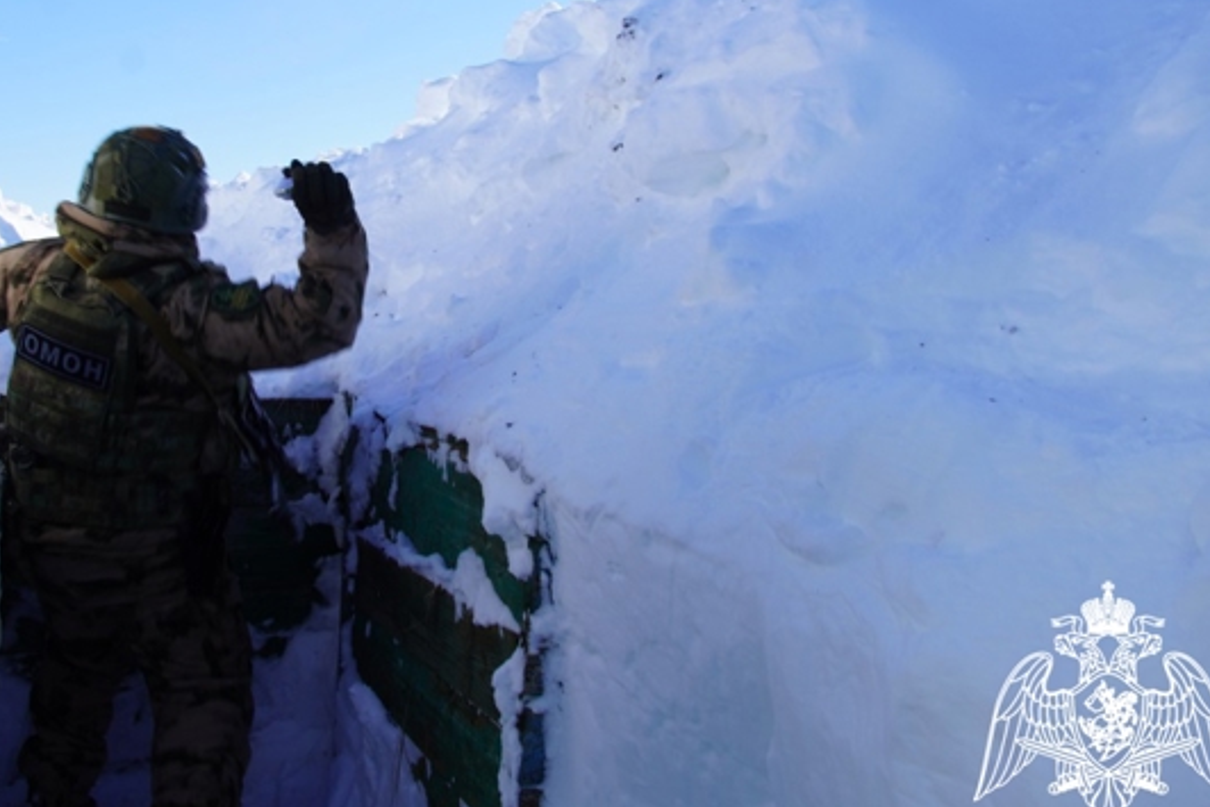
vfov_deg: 34.8
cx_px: 413
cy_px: 289
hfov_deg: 49.9
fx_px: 1277
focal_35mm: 38
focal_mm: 18
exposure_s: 1/160
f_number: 10
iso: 100
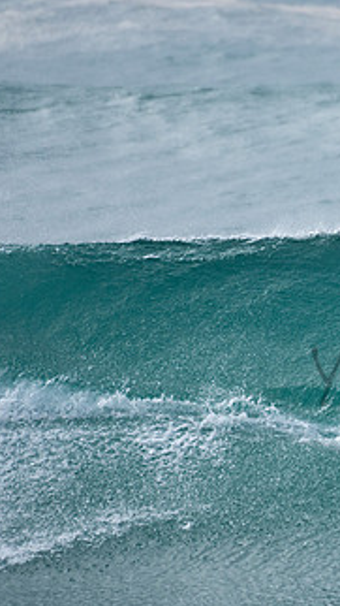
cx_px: 505
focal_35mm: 1417
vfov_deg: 1.5
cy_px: 360
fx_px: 22723
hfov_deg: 0.9
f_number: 5.6
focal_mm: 500
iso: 280
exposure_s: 1/1250
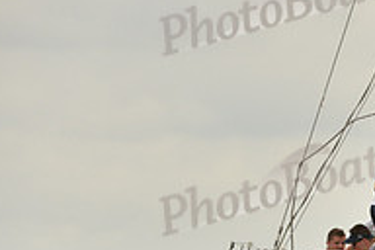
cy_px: 259
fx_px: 9426
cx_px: 537
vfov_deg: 1.5
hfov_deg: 2.3
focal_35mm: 905
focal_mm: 300
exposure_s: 1/800
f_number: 8
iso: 400
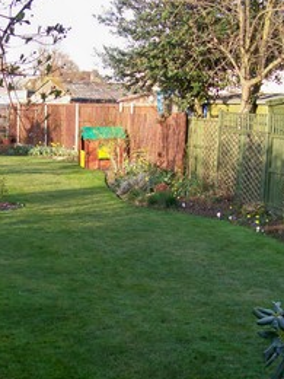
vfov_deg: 31.6
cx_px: 86
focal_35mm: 61
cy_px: 220
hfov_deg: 23.9
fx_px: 667
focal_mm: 6
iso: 80
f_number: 2.7
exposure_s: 1/220
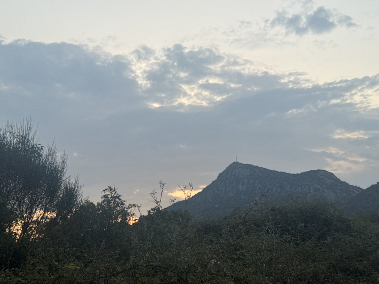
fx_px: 526
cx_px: 190
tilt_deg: +14.6
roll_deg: +1.7
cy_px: 142
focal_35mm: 48
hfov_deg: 39.7
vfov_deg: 30.3
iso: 100
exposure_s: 1/80
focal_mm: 6.76
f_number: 1.78
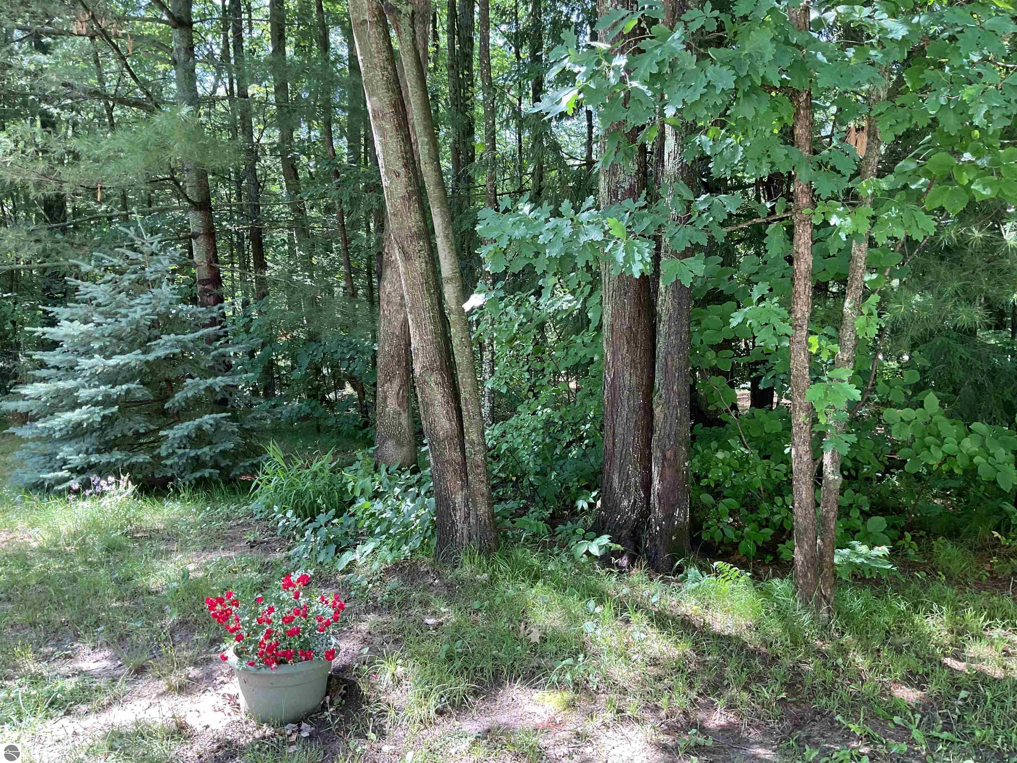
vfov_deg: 48.2
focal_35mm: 29
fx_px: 852
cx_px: 508
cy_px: 382
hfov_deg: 61.7
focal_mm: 3
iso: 64
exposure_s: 1/120
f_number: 1.8
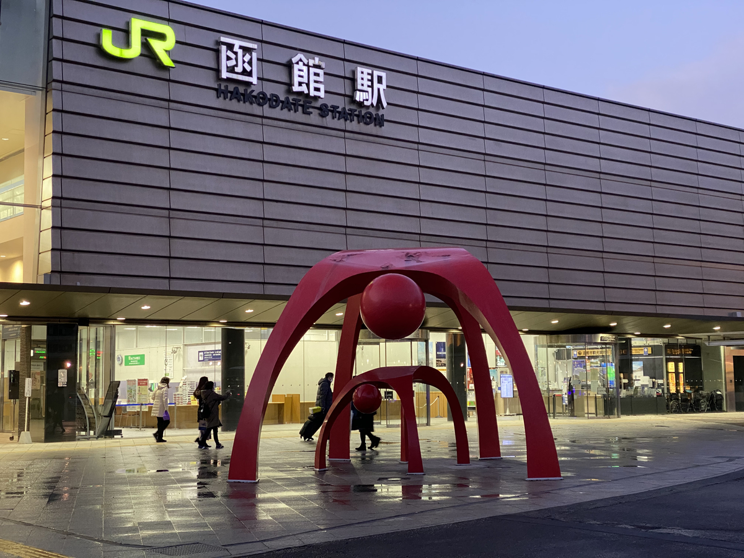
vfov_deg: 28.0
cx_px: 372
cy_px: 279
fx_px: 1118
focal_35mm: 52
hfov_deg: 36.8
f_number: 2
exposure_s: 1/50
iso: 250
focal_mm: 6
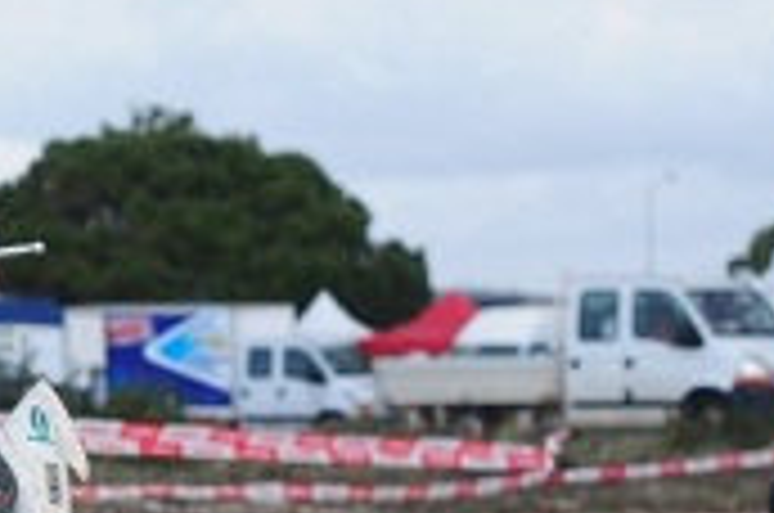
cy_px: 500
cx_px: -162
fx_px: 5901
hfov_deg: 7.4
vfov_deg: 5.0
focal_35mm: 275
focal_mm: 70
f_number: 4
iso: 200
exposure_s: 1/800
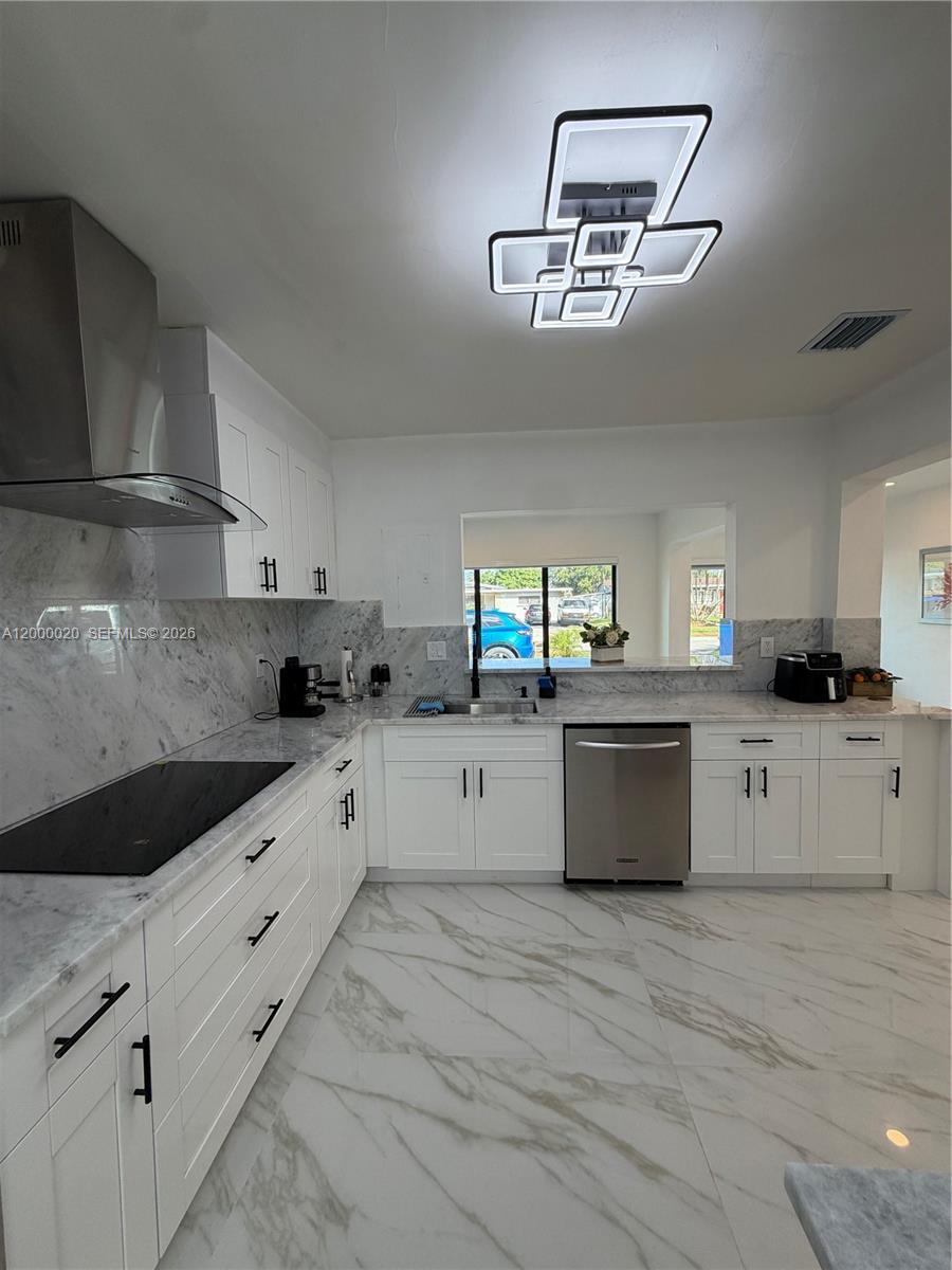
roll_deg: +1.3
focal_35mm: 14
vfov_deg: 102.1
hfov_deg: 85.7
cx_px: 476
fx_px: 513
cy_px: 635
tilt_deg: -3.4
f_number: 2.2
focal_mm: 2.22
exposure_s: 1/120
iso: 80
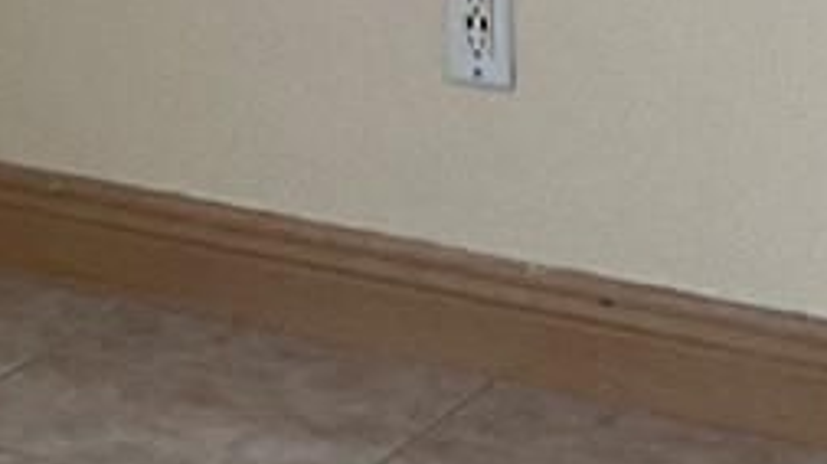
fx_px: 4383
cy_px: -474
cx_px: -291
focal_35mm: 200
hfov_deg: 10.5
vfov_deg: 5.9
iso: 100
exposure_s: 1/60
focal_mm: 3
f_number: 1.8
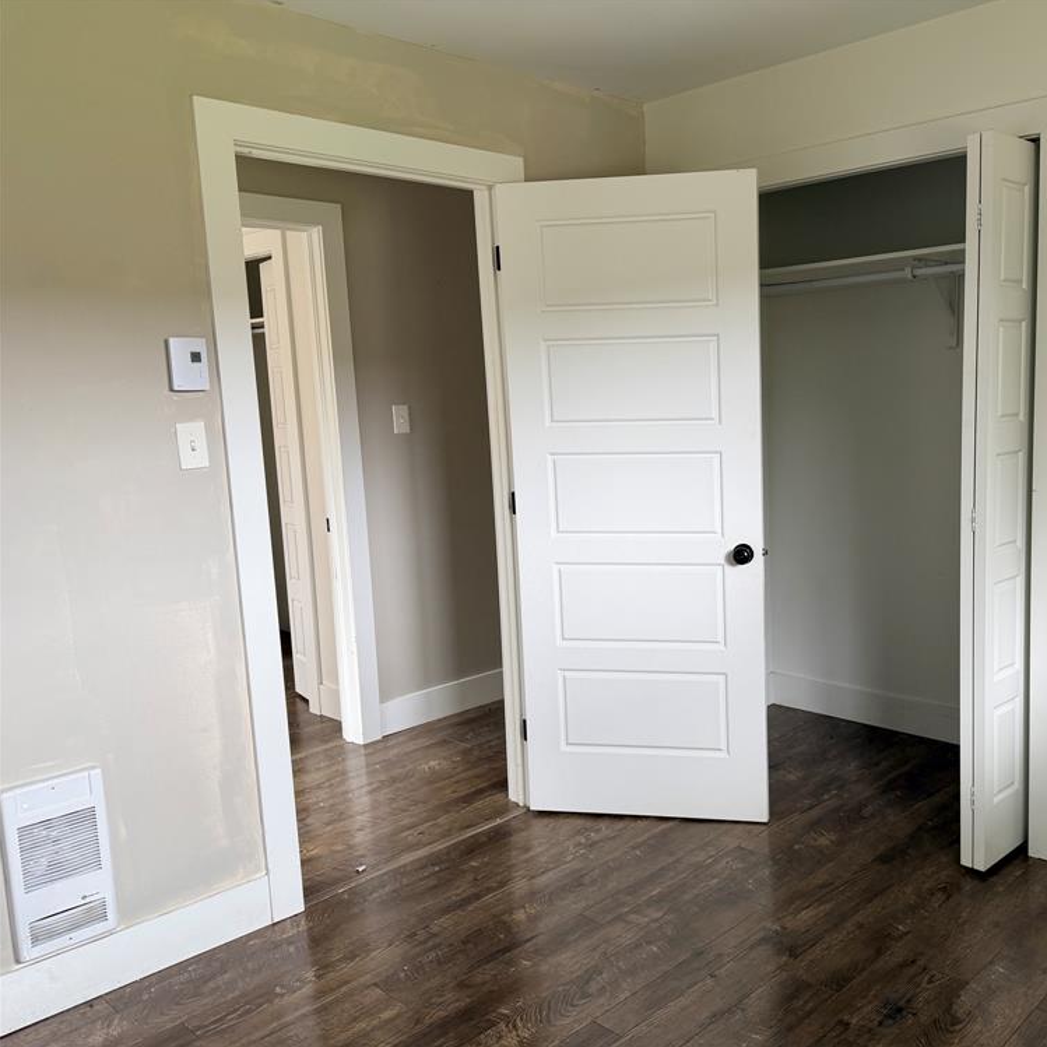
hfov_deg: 54.3
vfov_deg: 55.6
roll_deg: +2.4
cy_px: 534
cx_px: 714
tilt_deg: -7.7
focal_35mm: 29
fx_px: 992
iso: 125
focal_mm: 6.76
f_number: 1.78
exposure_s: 1/121
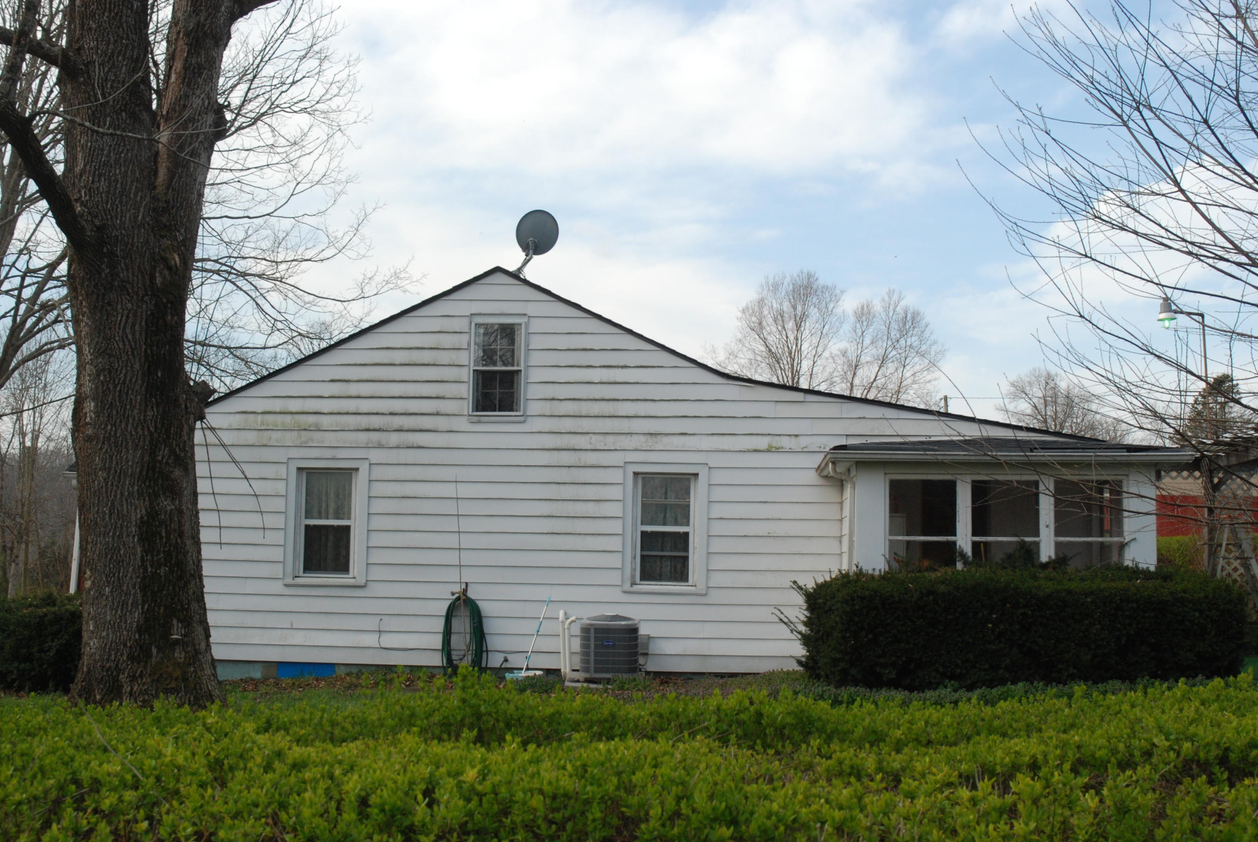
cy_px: 449
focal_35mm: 42
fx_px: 1454
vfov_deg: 32.3
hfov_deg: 46.8
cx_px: 612
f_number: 9
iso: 400
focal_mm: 25
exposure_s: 1/320
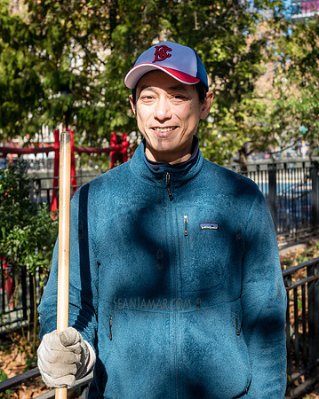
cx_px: 196
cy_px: 172
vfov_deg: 28.1
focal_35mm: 67
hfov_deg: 22.6
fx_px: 797
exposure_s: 1/160
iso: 100
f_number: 5
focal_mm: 42
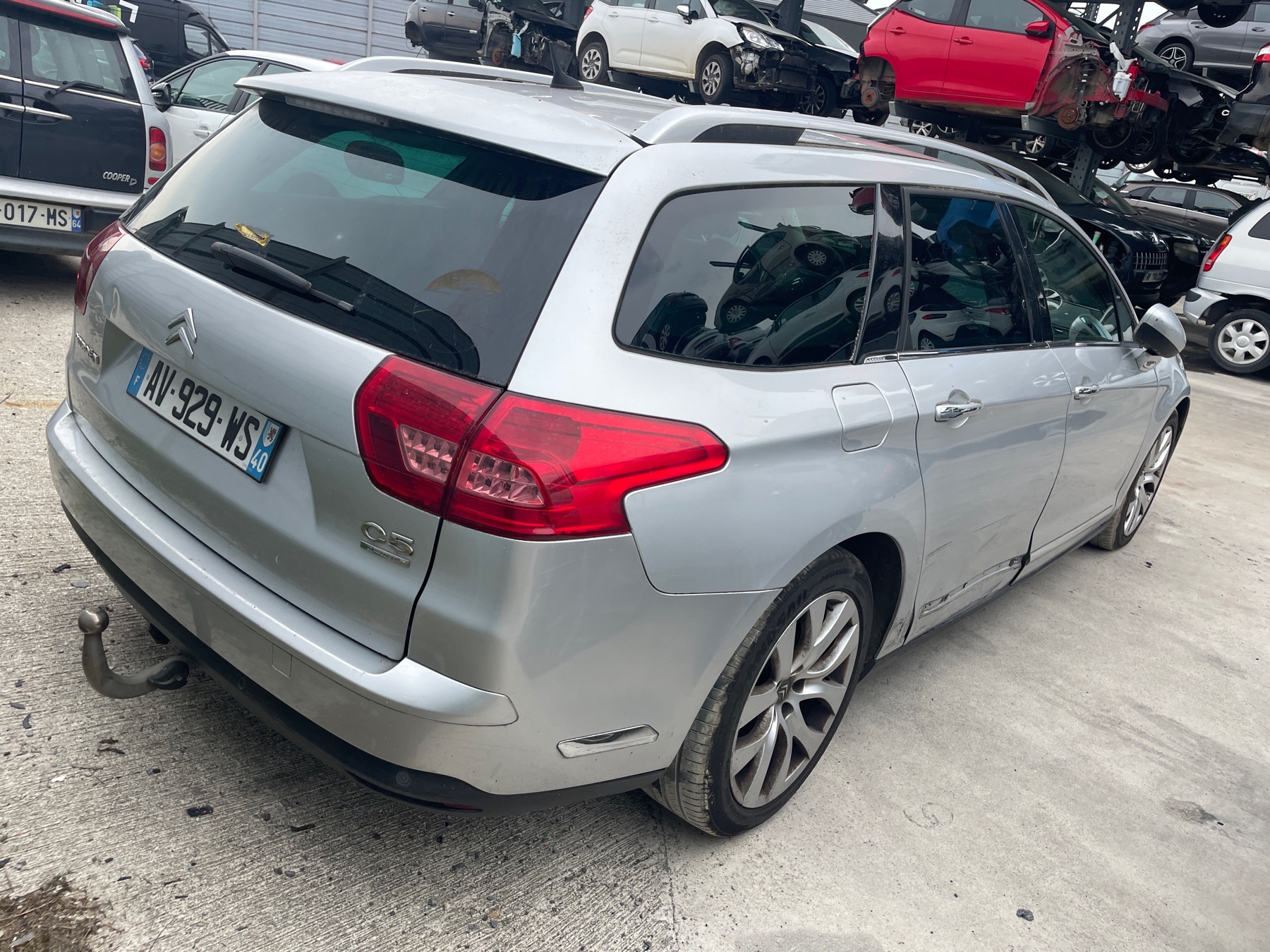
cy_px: 476
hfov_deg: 67.3
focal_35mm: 26
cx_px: 635
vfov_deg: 53.1
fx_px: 954
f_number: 1.6
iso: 32
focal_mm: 4.2
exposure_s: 1/720
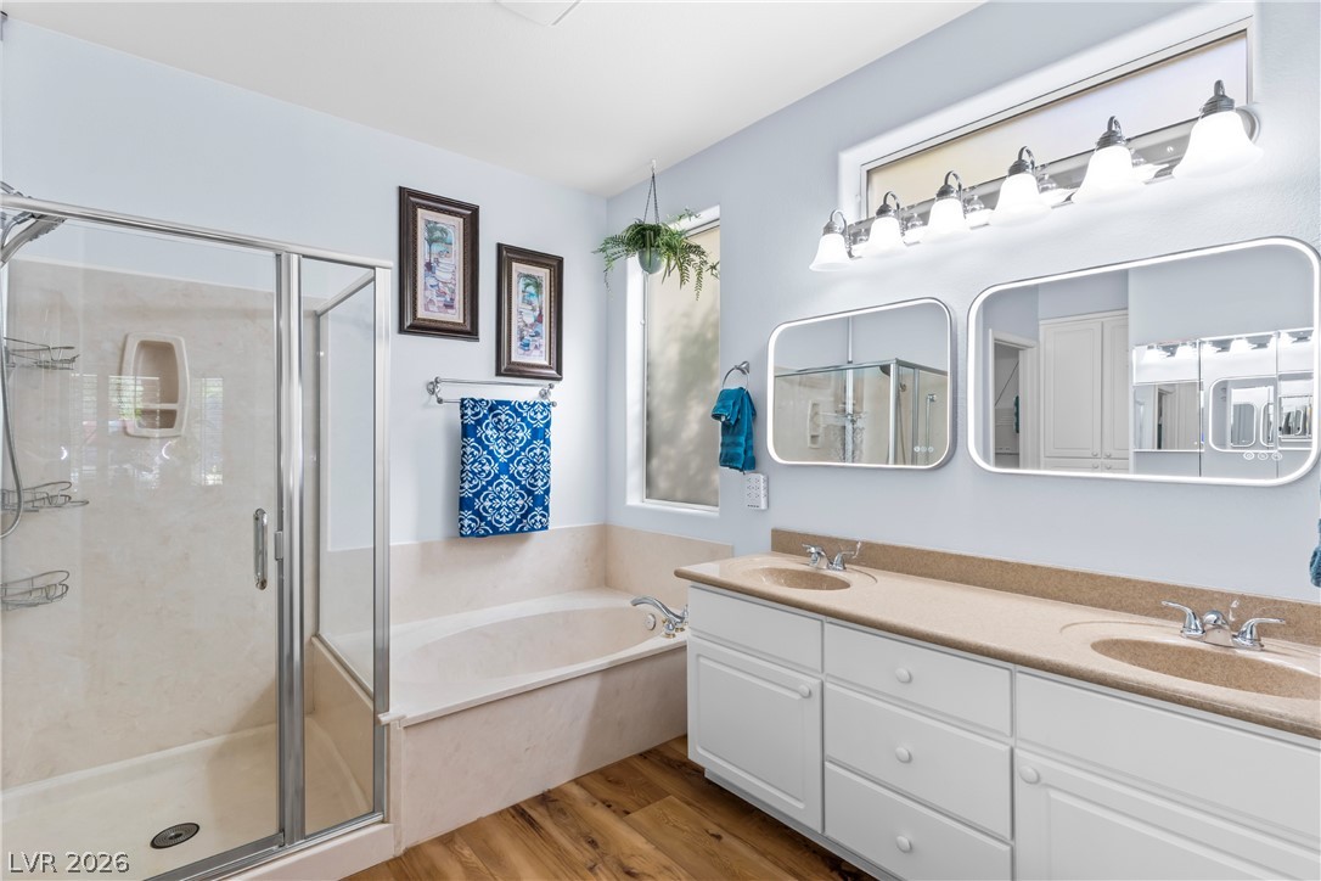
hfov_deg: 93.3
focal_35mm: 17
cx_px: 660
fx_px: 624
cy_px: 440
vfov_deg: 70.4
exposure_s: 1/6
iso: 400
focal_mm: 17
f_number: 8
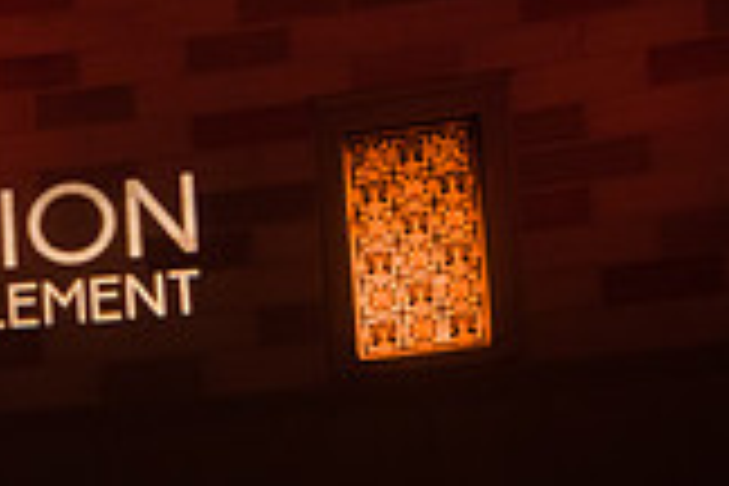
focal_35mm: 93
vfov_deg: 13.5
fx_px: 1883
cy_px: 819
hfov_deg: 17.9
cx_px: -554
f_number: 4
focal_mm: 26
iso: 3200
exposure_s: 1/250
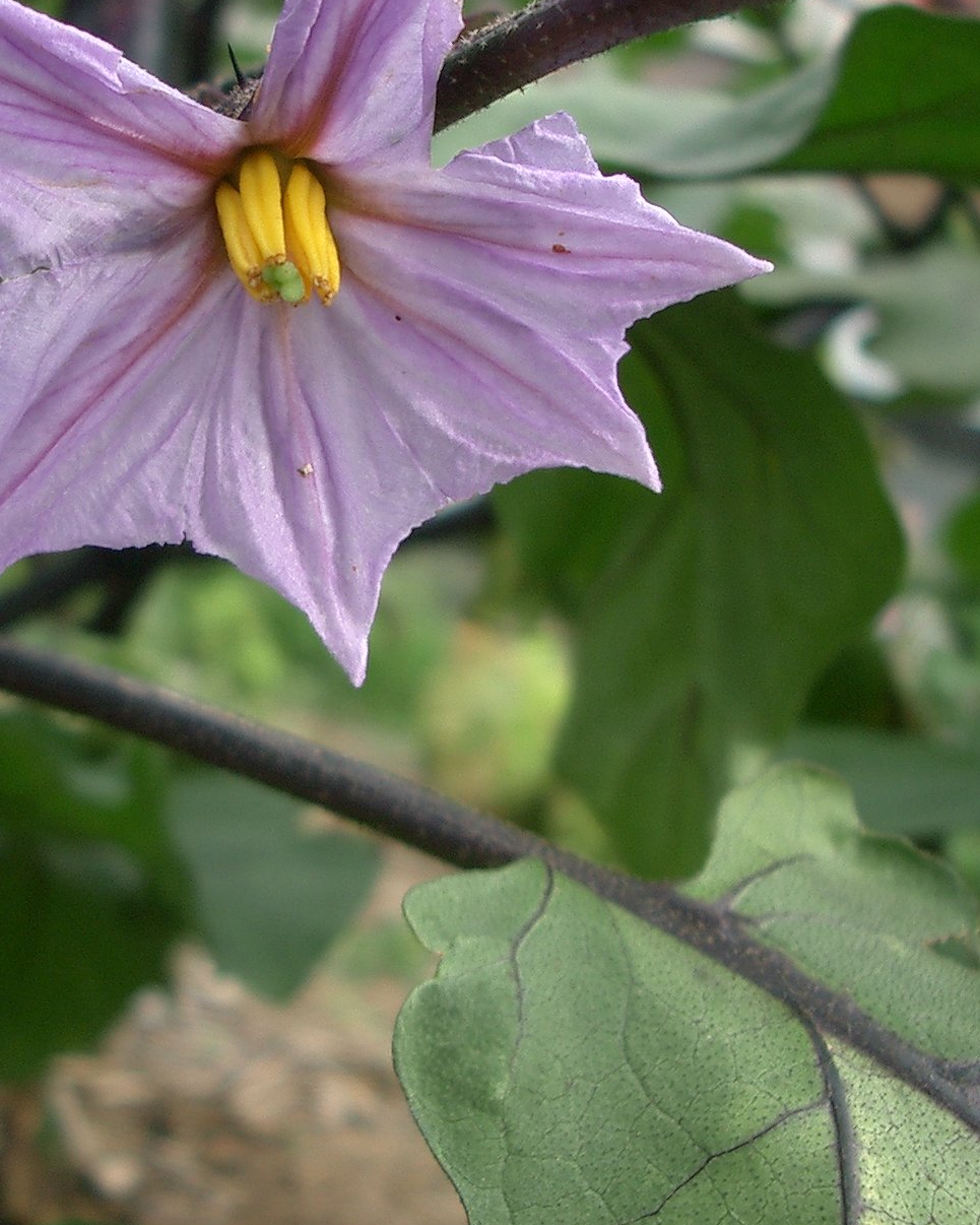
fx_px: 2103
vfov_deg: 32.3
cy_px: 448
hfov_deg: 26.1
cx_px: 358
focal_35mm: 58
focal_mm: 5.8
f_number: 2.6
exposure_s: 1/400
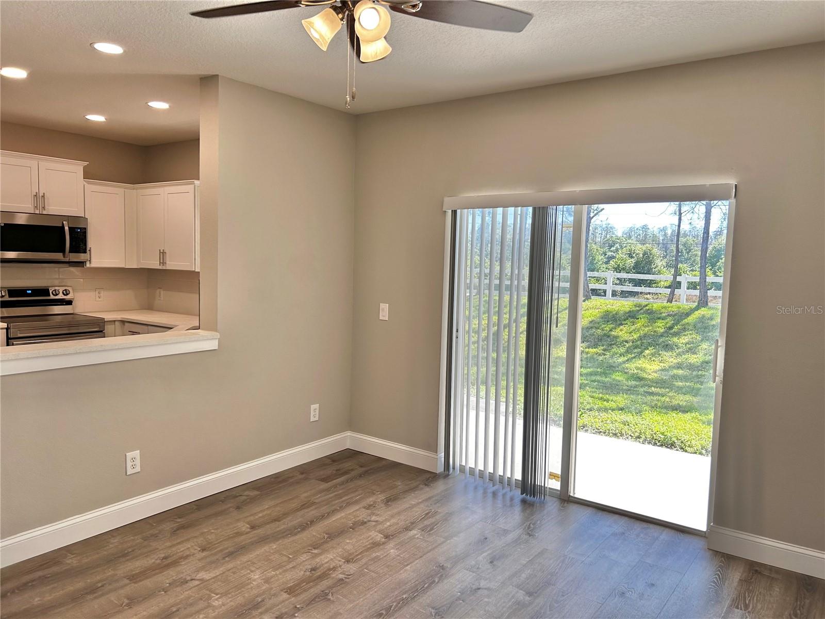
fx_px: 620
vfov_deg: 53.1
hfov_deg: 67.3
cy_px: 310
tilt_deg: -5.5
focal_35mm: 26
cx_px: 412
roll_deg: -1.5
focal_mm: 5.7
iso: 50
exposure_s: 1/421
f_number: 1.5
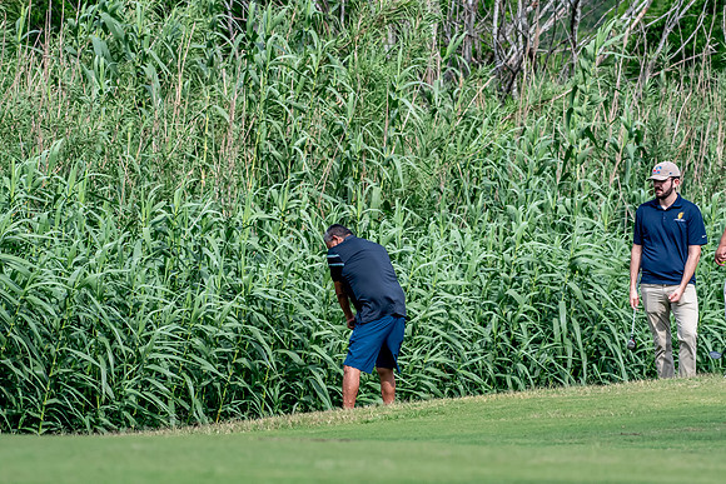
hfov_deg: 6.5
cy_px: 242
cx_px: 363
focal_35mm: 315
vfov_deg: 4.4
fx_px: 6354
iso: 1000
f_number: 5.6
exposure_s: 1/2000
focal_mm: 210
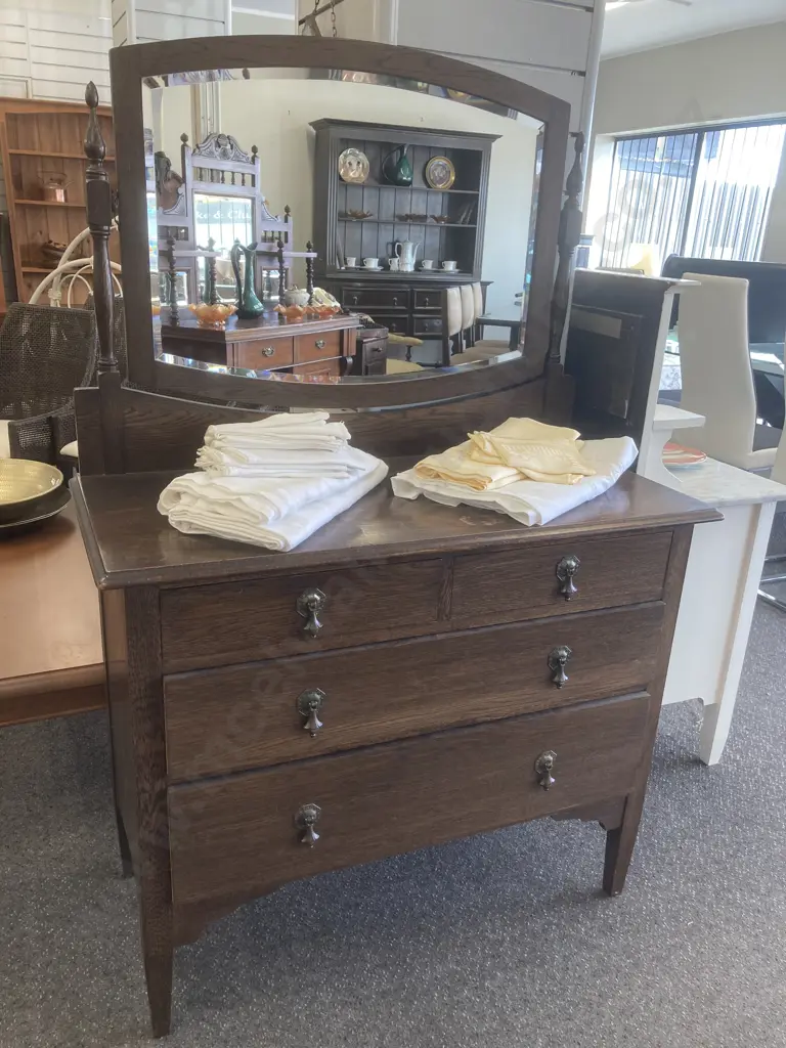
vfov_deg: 63.4
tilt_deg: -19.2
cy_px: 524
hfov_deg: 49.7
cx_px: 393
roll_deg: -4.2
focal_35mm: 28
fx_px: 848
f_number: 1.8
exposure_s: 1/100
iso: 50
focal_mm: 3.99
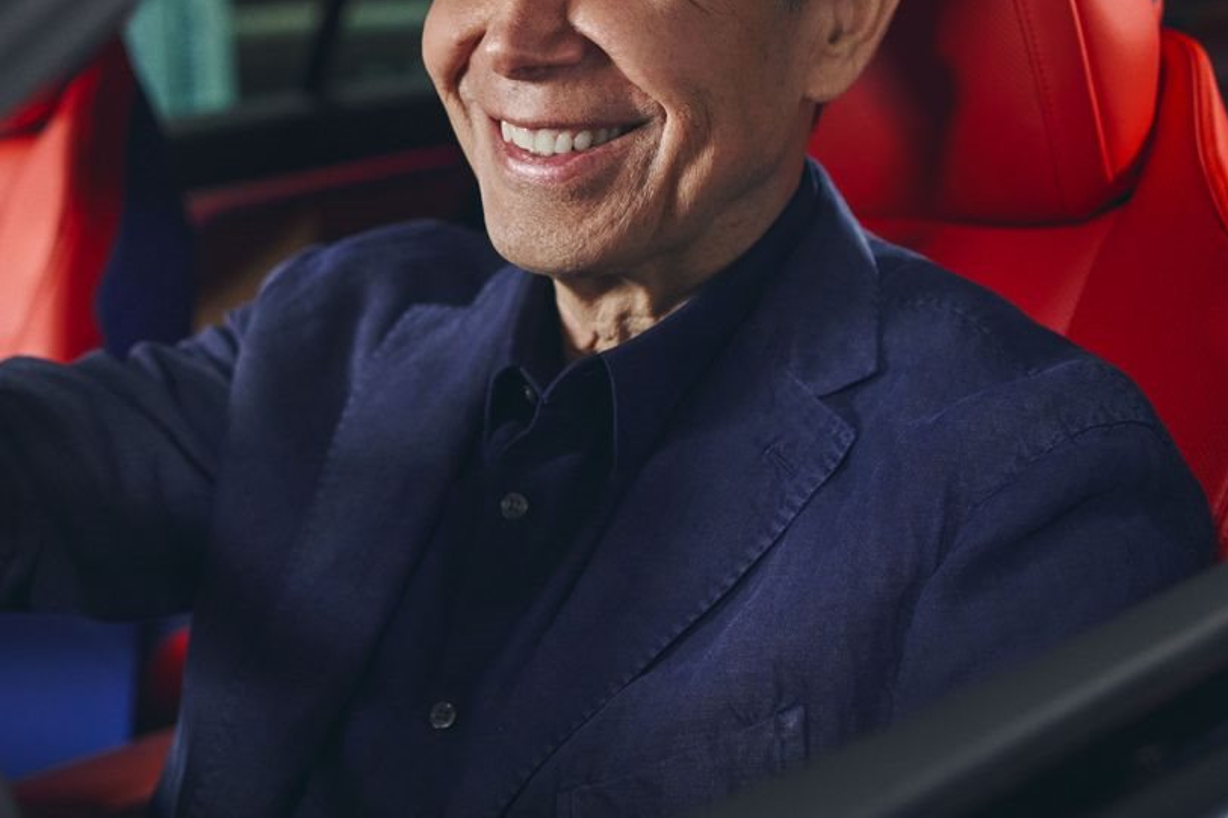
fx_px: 2353
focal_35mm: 69
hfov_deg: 28.9
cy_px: 222
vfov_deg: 19.6
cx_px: 339
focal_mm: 35
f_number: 2.5
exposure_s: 1/160
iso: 1600
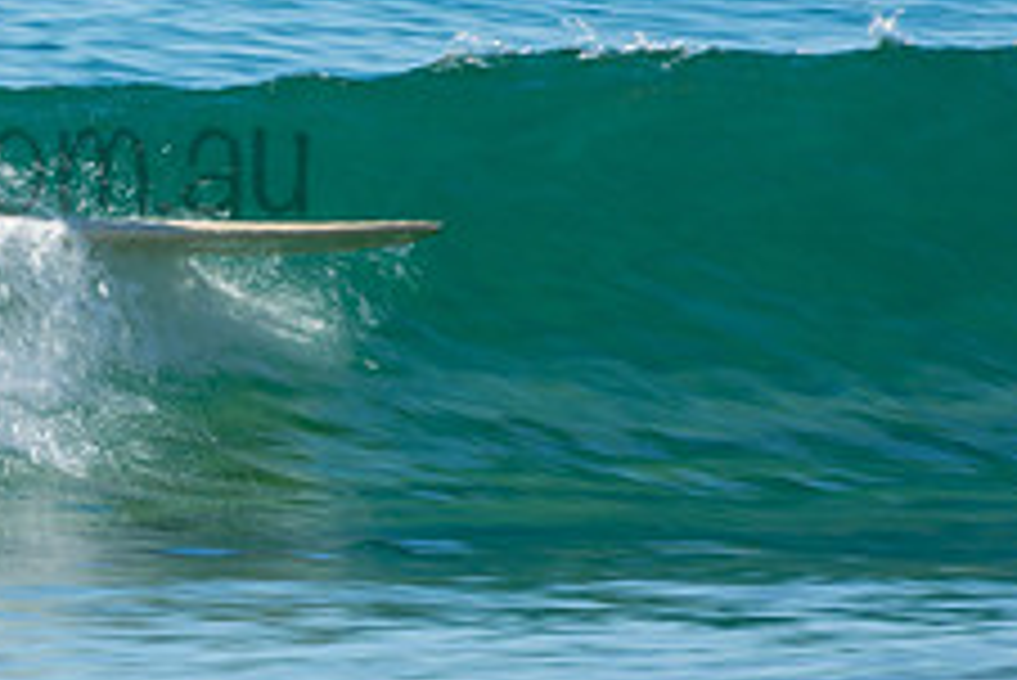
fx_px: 43559
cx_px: -166
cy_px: 110
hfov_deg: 1.3
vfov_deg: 0.9
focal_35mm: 1541
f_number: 18
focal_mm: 400
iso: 100
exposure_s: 1/50
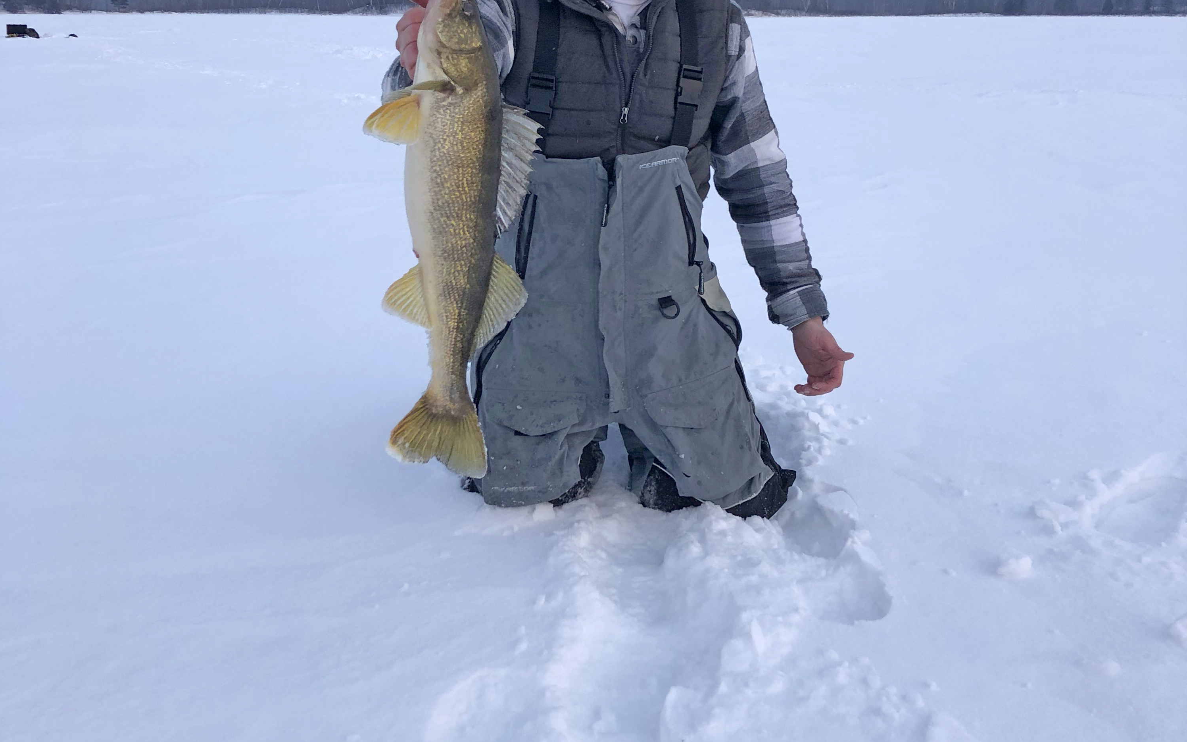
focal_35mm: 40
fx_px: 1294
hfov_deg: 49.3
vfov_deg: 31.7
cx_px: 593
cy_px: 244
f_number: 1.8
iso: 25
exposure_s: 1/40
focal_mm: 3.99
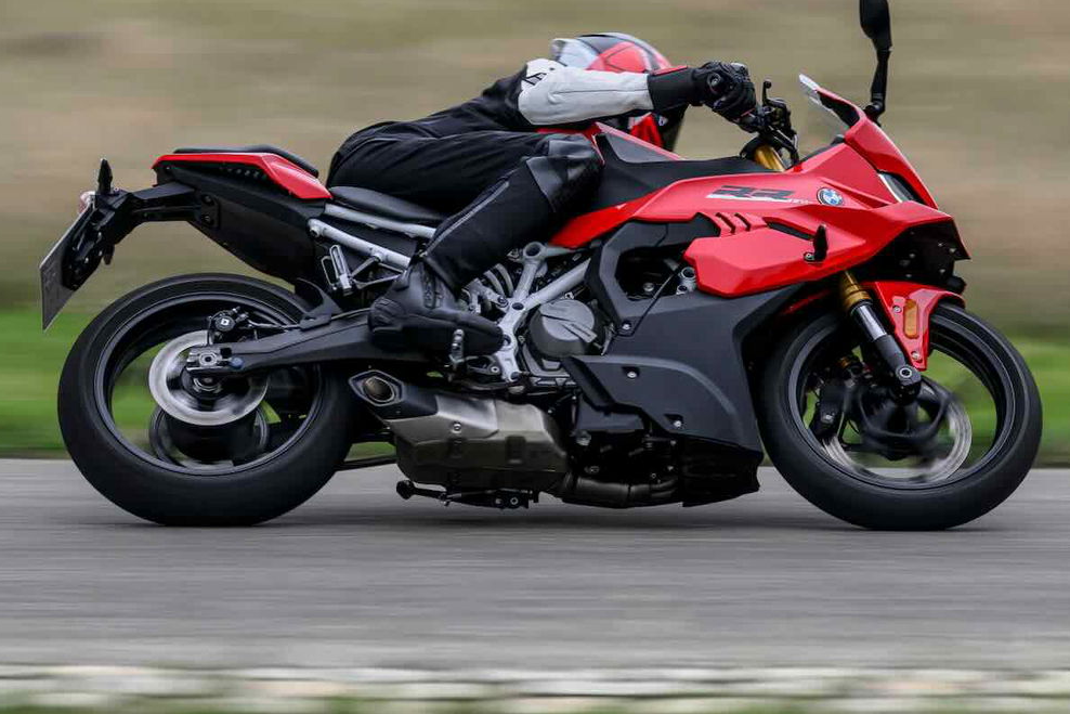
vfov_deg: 8.5
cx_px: 548
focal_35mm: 162
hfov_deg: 12.7
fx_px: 4815
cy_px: 357
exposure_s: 1/125
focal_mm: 100
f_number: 5
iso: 400
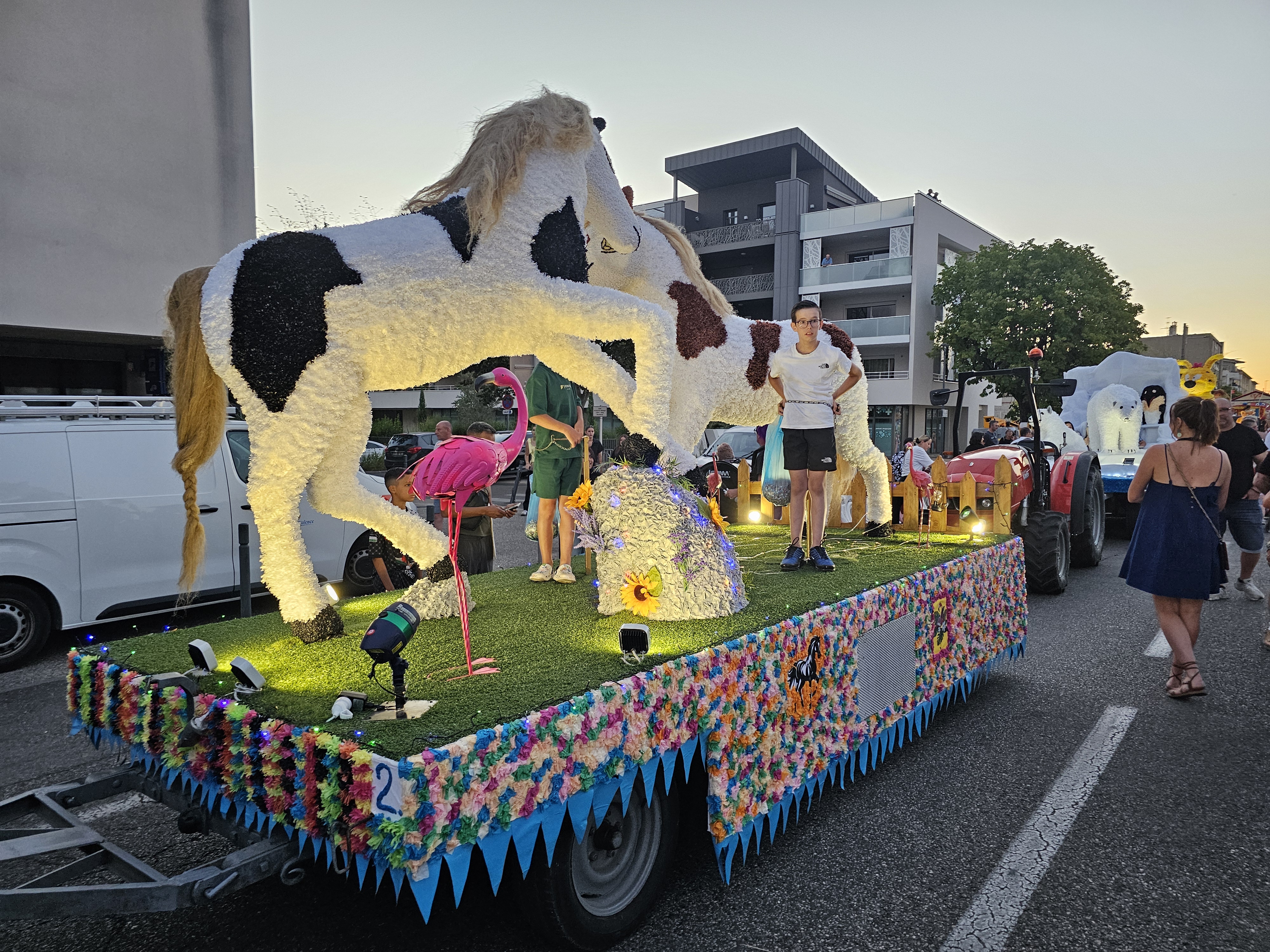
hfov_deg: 73.9
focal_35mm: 23
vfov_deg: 58.9
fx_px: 844
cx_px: 635
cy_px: 476
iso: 160
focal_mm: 6.3
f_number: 1.7
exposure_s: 1/100
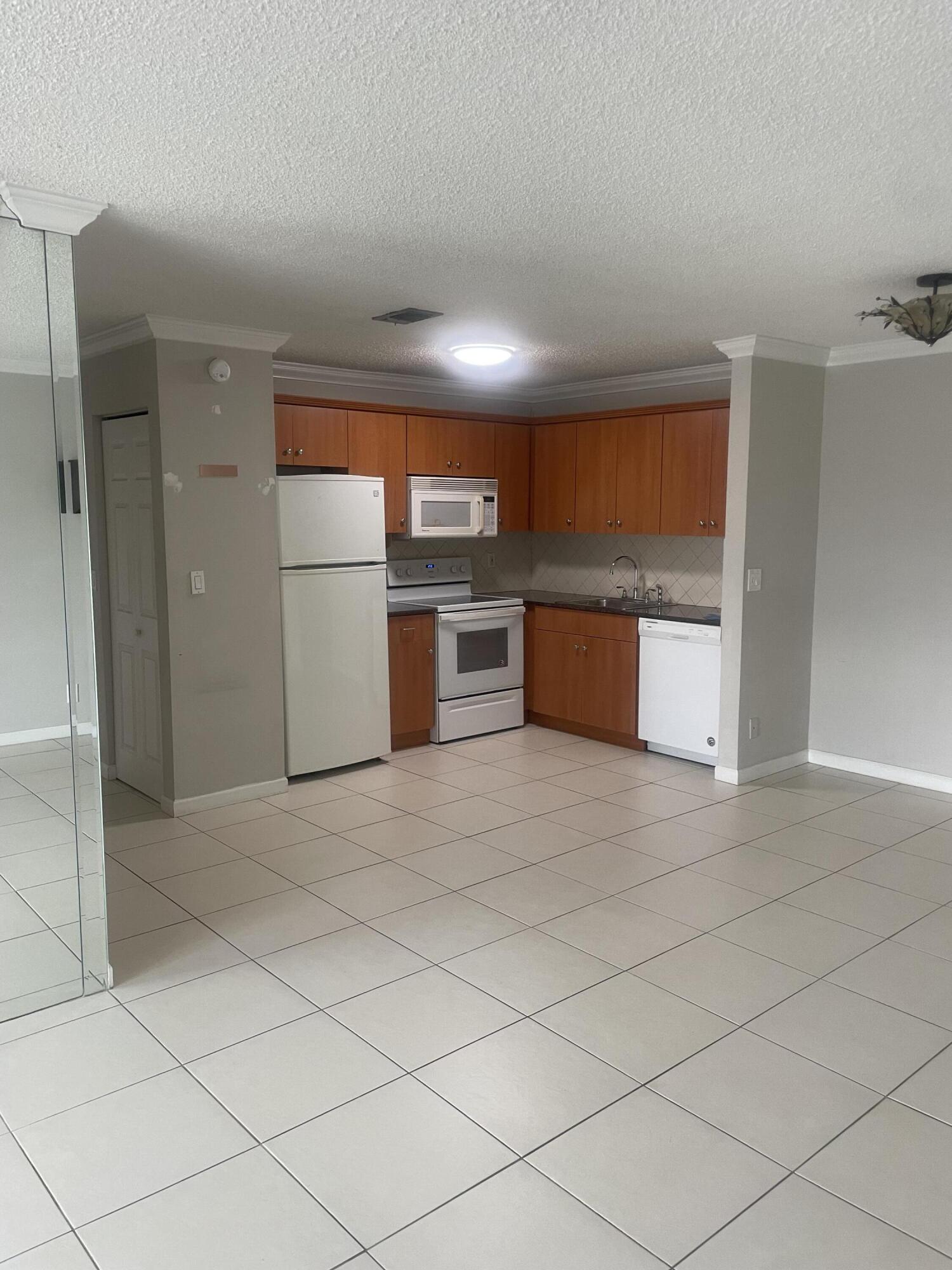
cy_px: 635
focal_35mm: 26
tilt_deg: -7.0
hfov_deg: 53.1
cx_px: 476
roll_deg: -1.4
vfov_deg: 67.3
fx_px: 953
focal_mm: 4.2
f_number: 1.6
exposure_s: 1/60
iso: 80
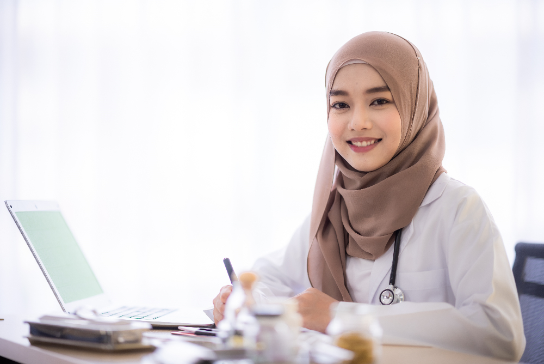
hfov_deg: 19.4
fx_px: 1588
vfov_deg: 13.1
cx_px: 272
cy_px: 182
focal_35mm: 105
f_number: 1.4
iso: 100
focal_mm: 105
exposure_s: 1/800
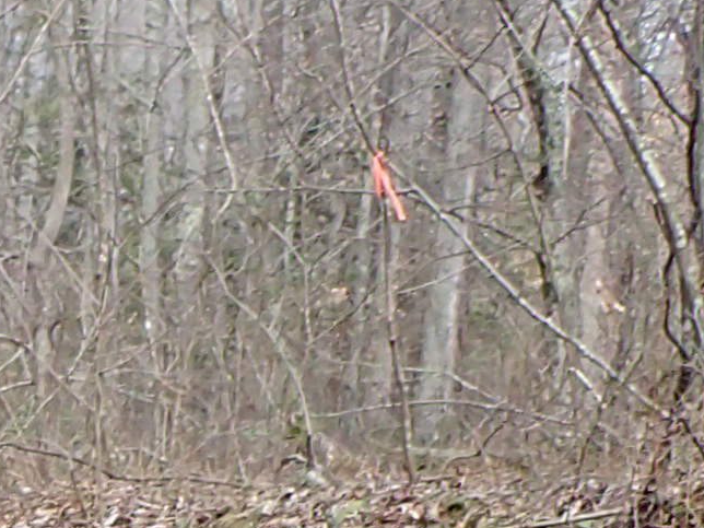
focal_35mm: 154
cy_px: 1217
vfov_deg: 8.8
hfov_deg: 10.8
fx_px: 3132
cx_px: -1008
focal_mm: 4.5
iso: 200
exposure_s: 1/800
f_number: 2.8
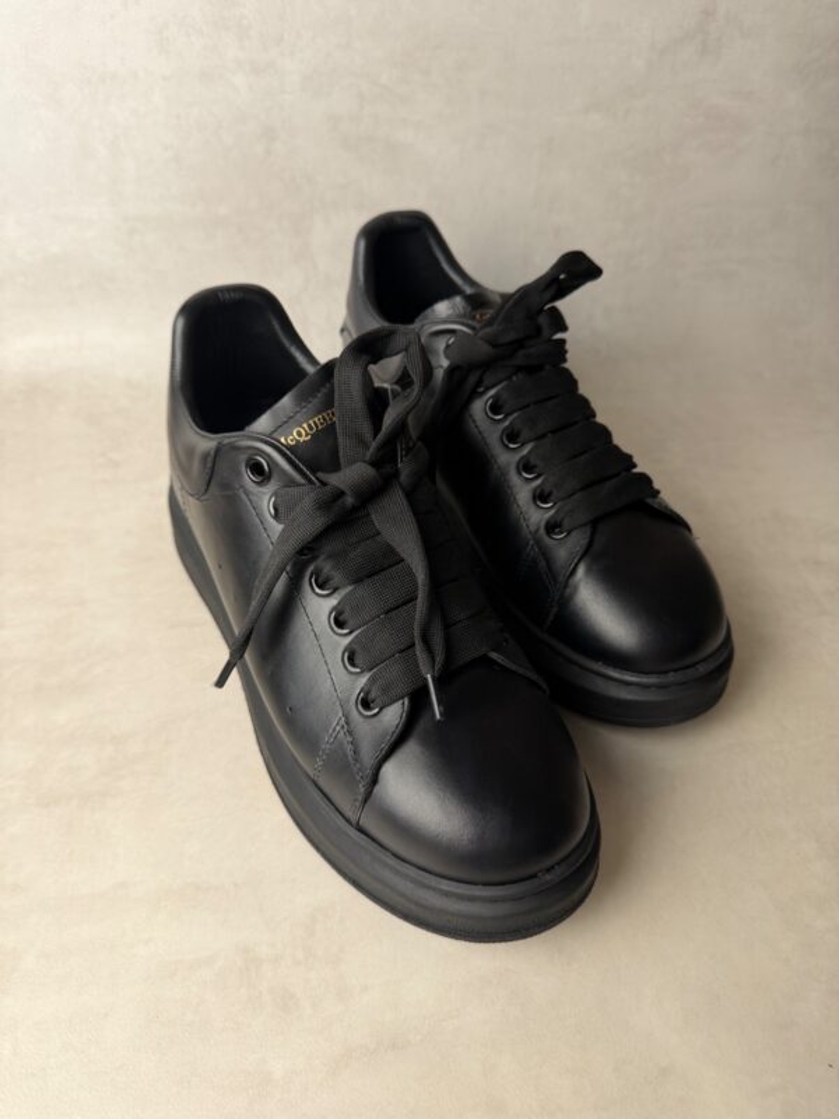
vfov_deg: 71.6
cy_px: 560
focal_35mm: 24
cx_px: 420
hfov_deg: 56.8
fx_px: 776
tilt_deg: -45.6
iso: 160
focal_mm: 6.76
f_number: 1.78
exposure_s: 1/100
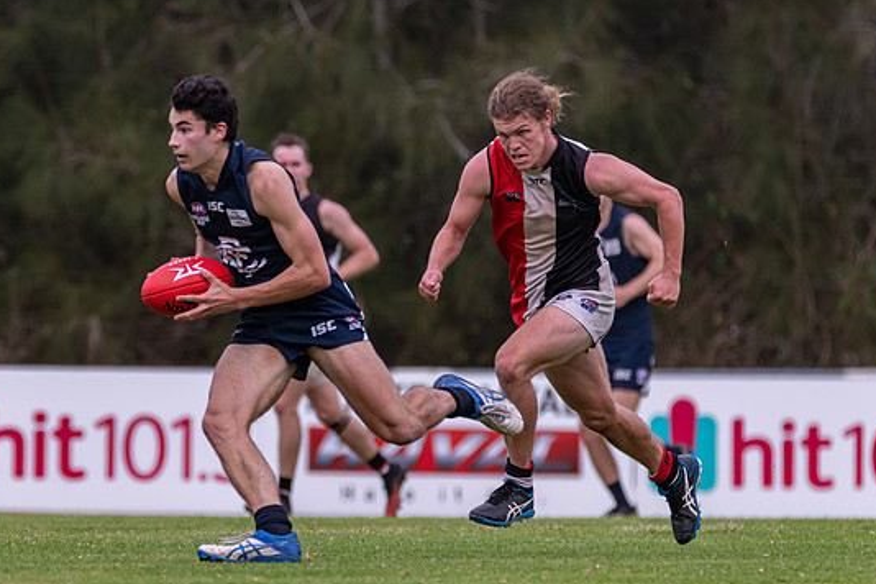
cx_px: 265
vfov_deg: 1.6
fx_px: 21509
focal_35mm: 884
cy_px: 438
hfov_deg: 2.3
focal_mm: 460
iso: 800
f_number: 6.3
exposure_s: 1/1600
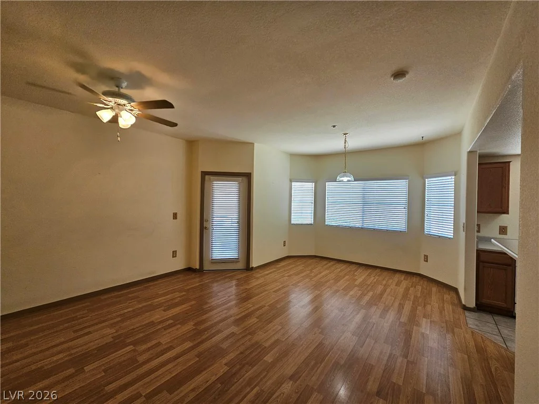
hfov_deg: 106.2
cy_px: 202
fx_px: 202
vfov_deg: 89.9
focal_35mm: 13
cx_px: 270
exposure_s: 1/120
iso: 100
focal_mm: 2.2
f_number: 2.2
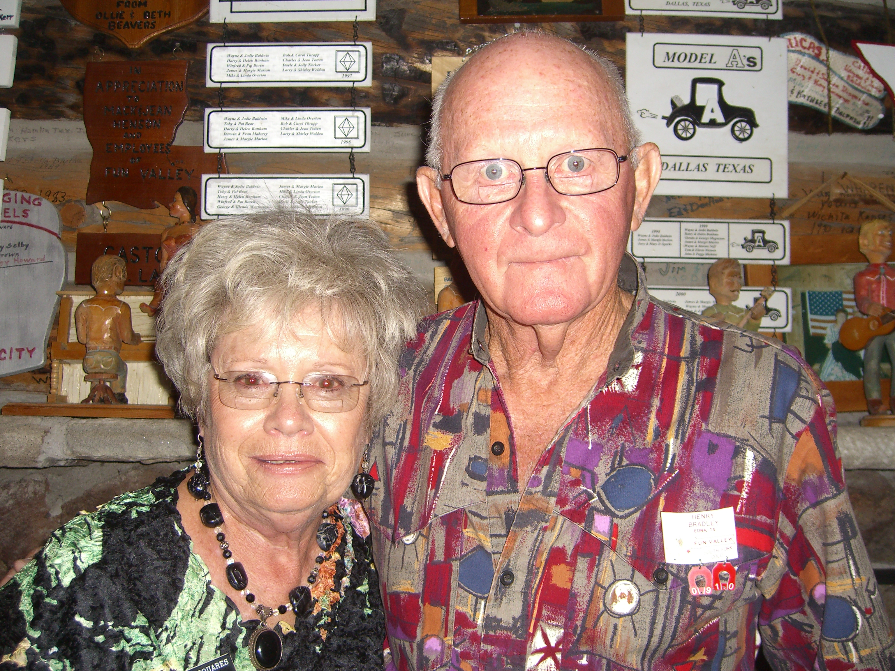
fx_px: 982
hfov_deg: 49.0
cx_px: 448
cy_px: 336
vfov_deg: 37.7
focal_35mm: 38
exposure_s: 1/60
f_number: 2.8
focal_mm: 7.9
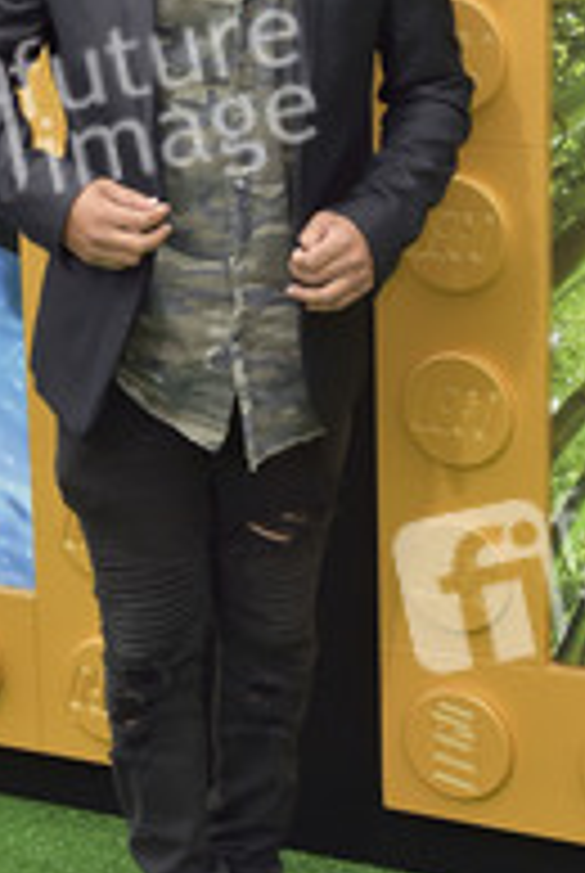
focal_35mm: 103
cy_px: 342
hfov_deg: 13.3
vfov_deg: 19.8
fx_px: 2502
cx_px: 218
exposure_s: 1/320
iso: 400
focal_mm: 50
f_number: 6.3
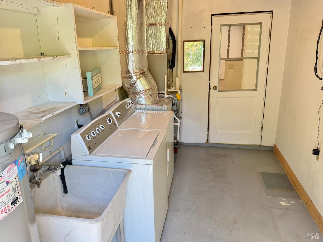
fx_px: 224
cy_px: 121
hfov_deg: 71.6
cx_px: 162
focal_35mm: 24
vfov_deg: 56.8
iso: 200
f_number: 1.78
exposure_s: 1/120
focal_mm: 6.76
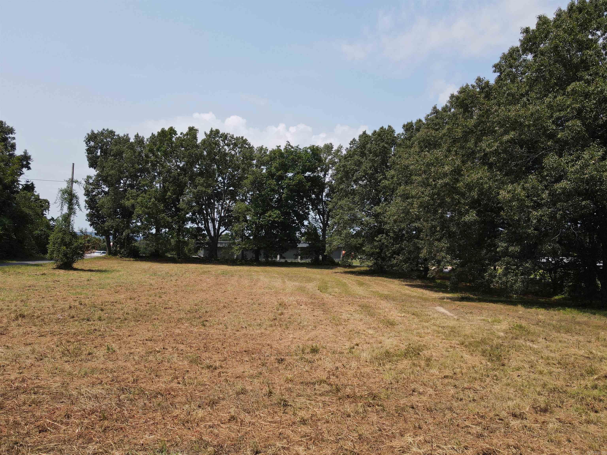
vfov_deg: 56.8
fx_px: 421
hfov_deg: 71.6
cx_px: 304
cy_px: 228
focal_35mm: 24
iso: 100
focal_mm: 4.5
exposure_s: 1/800
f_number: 2.8
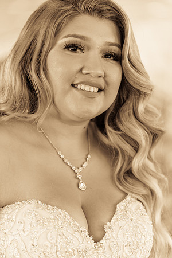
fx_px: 1290
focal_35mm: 180
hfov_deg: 7.6
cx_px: 86
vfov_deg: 11.4
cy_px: 129
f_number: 2.8
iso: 320
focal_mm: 180
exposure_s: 1/200
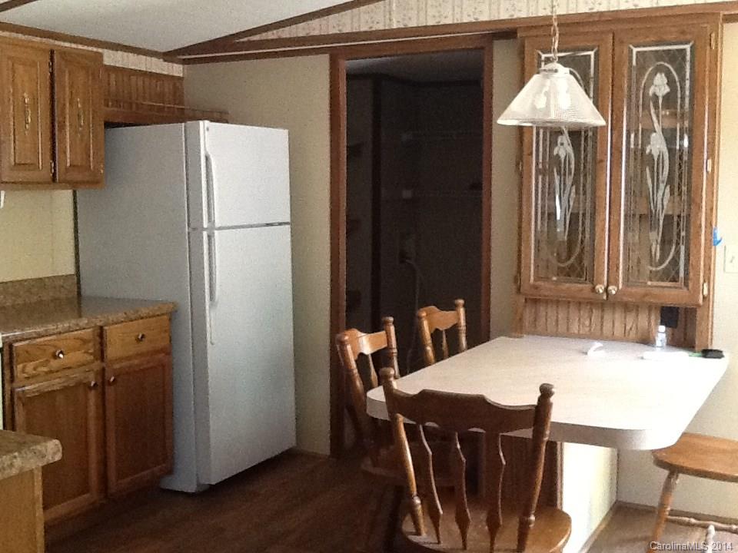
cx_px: 369
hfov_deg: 42.9
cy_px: 276
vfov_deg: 32.9
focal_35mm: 44
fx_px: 938
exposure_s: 1/30
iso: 250
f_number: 2.4
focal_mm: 2.03
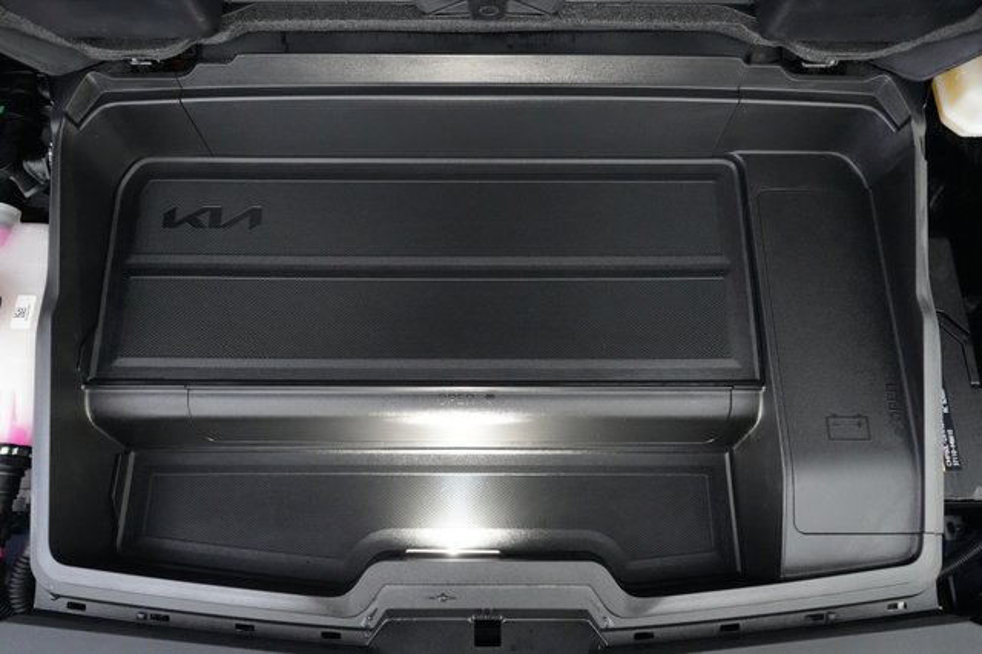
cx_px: 491
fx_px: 763
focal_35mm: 28
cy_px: 327
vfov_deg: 46.4
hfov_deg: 65.5
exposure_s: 1/80
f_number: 2.8
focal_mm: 28
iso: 12800
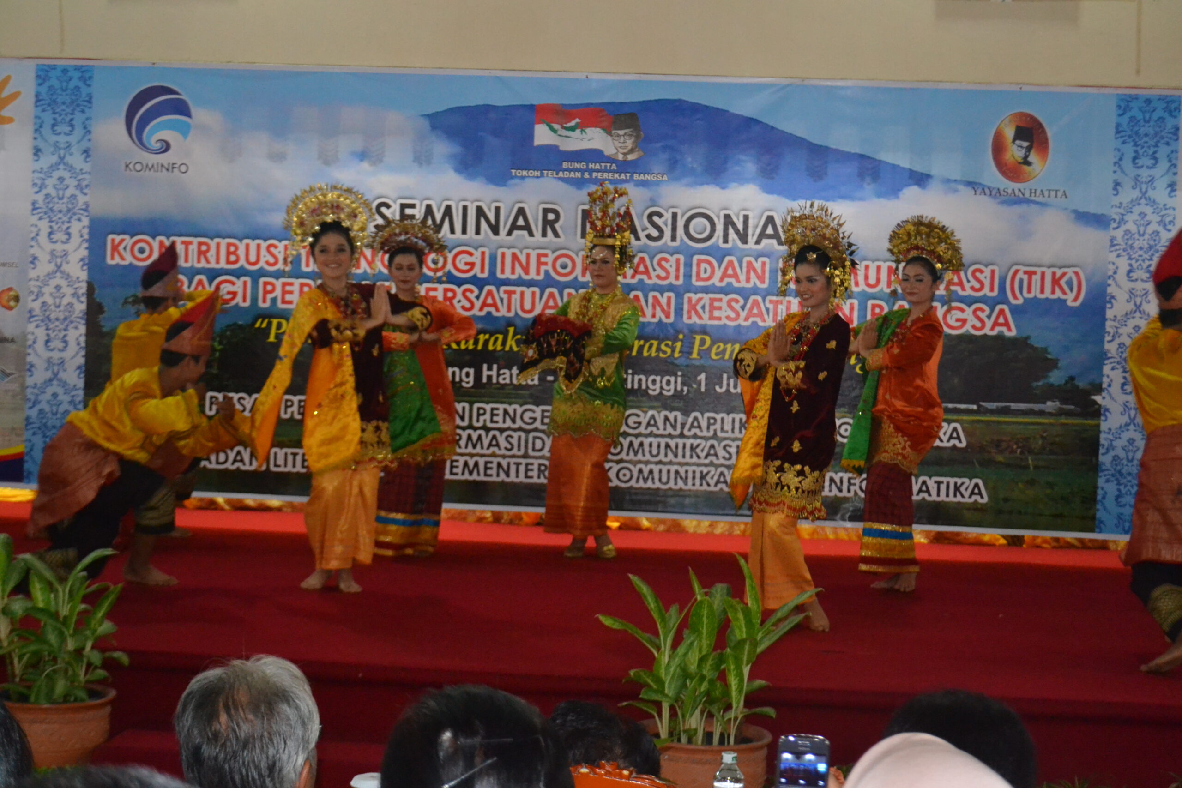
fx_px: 1773
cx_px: 591
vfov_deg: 25.1
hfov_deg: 36.9
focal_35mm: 54
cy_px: 394
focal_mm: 36
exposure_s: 1/60
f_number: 5
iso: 2800
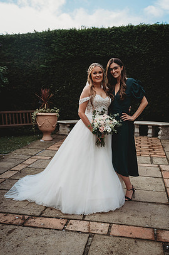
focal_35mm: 36
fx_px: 254
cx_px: 90
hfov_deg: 36.8
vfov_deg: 53.2
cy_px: 126
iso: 100
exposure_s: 1/800
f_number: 2.8
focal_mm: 32.5
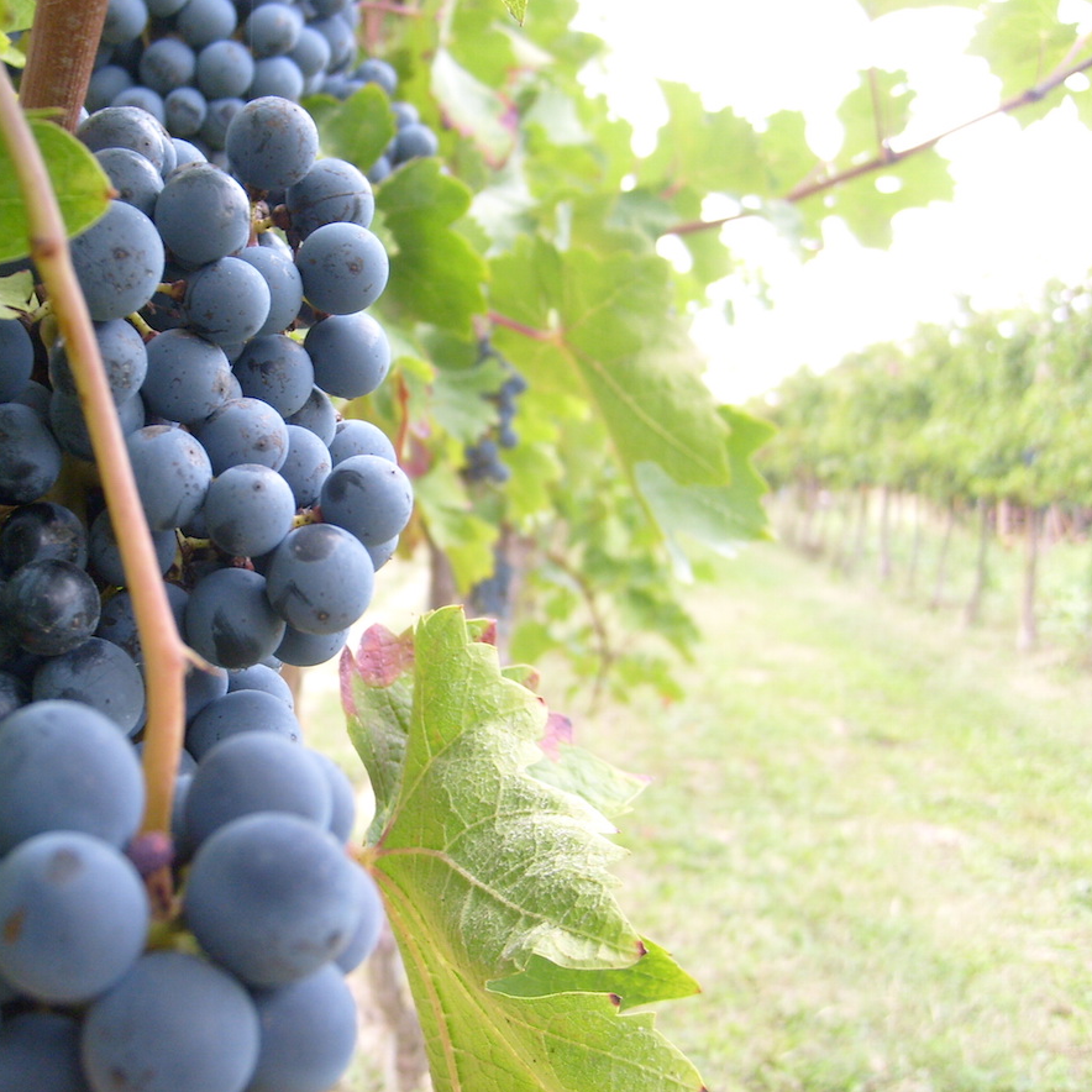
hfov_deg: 39.5
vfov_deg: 40.0
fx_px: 1499
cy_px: 539
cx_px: 359
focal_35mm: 42
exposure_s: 1/60
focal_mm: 5.8
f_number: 2.8
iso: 80
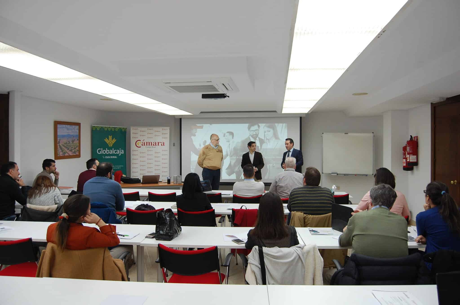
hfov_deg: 67.5
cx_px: 230
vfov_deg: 47.8
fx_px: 344
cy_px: 152
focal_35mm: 27
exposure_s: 1/100
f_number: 5
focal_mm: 18
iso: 400
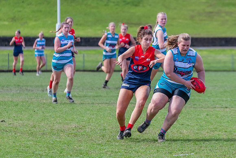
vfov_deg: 3.9
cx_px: 162
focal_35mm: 356
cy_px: 69
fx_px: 2333
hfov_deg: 5.8
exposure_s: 1/1600
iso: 800
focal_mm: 220
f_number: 5.6
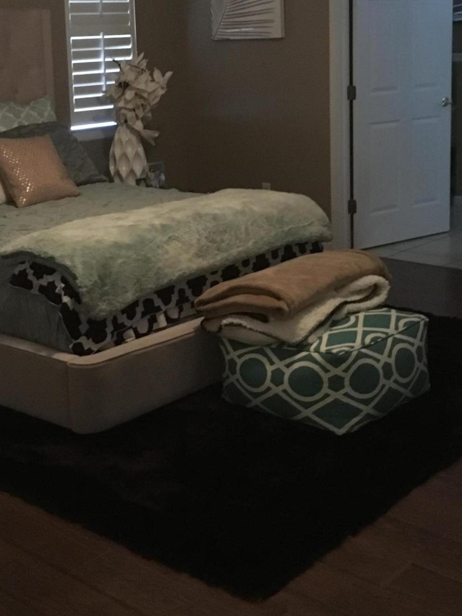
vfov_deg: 35.2
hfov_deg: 27.0
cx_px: 208
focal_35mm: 54
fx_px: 961
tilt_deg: -9.0
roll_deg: +2.0
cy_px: 200
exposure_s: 1/15
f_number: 2.2
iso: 640
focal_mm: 4.15
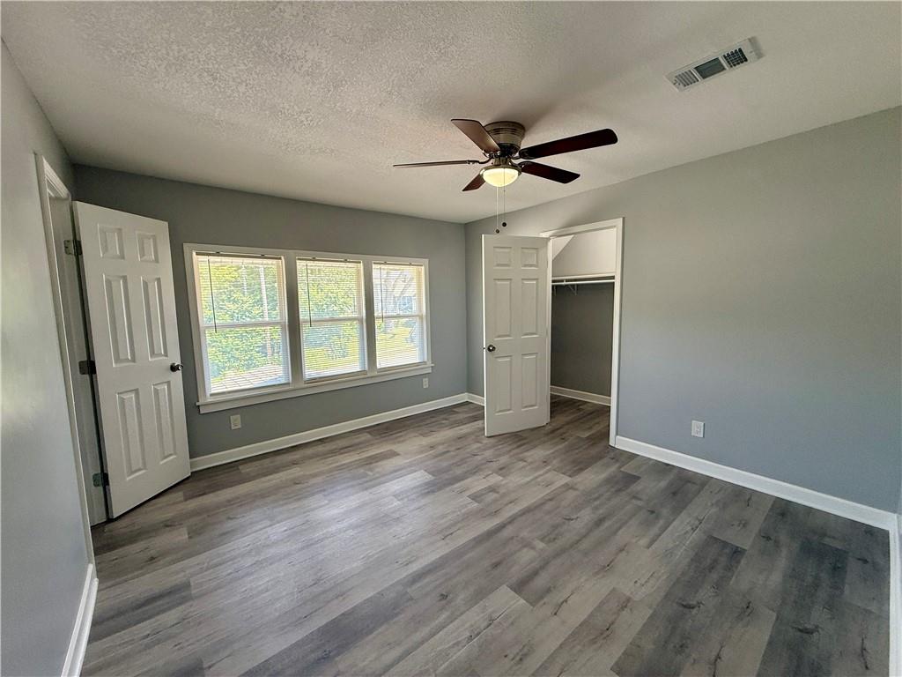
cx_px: 451
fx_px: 365
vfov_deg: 85.7
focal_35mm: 14
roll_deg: +1.3
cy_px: 338
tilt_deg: -5.9
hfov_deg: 102.1
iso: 80
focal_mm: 2.22
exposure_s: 1/99
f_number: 2.2
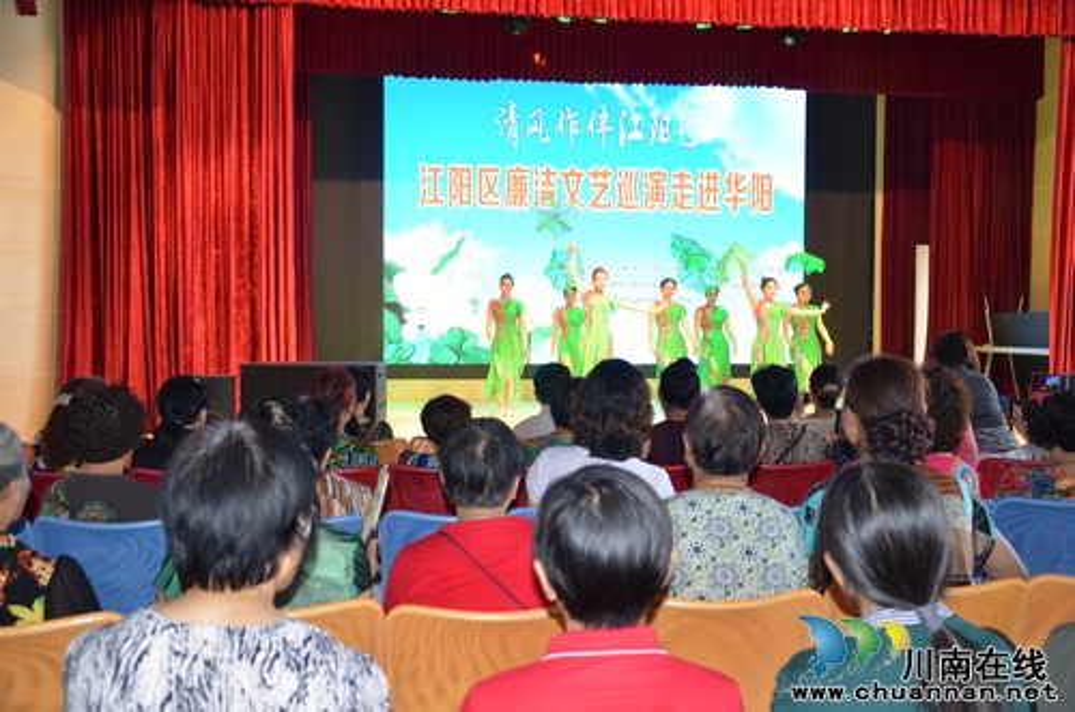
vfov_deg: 36.7
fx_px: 1073
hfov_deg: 53.2
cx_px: 538
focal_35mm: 36
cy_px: 356
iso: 400
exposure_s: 1/80
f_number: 3.8
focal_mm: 24
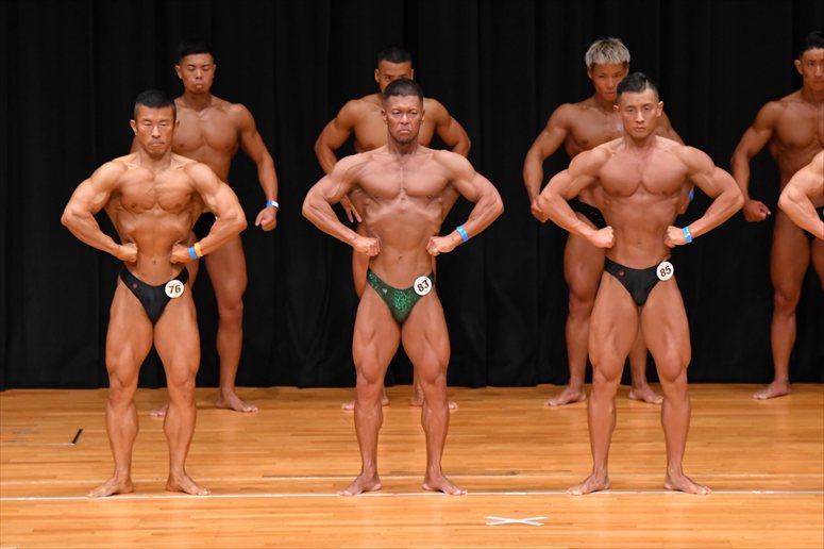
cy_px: 274
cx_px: 412
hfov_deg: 8.1
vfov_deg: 5.4
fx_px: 5834
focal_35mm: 255
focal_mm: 170
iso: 4000
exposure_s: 1/400
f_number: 5.6
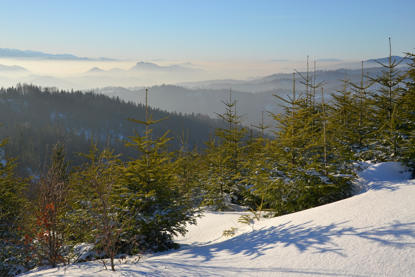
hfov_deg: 43.6
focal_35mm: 45
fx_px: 519
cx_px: 208
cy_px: 138
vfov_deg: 29.9
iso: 100
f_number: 8
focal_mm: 30
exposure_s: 1/250
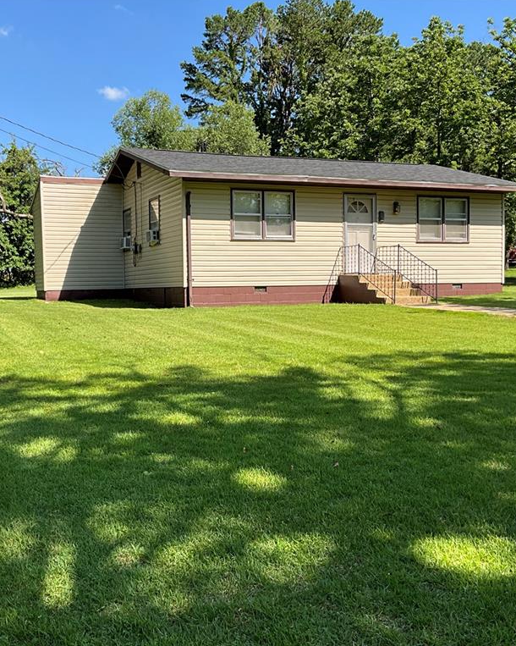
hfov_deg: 39.0
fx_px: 726
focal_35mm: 38
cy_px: 322
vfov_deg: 47.9
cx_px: 217
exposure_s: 1/912
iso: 25
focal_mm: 3
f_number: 1.8
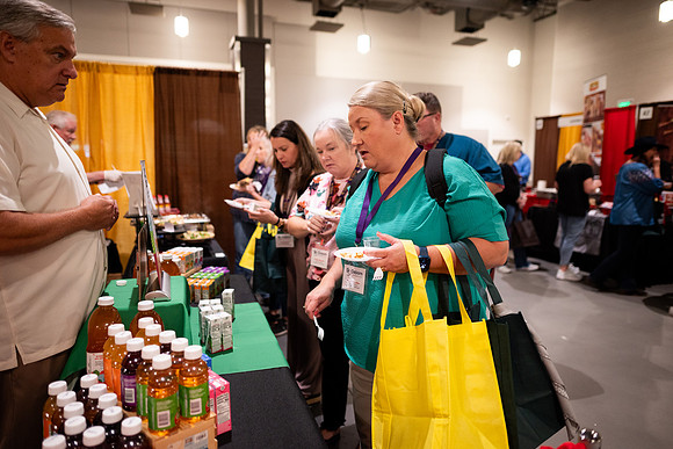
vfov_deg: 53.2
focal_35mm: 24
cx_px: 336
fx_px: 449
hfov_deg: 73.7
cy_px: 224
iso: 1250
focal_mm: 24
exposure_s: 1/200
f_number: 1.8
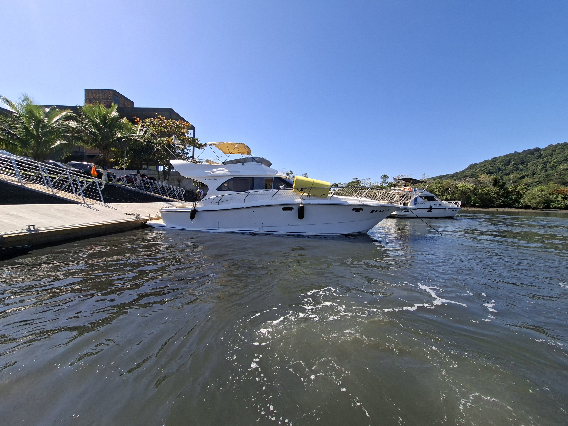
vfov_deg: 89.9
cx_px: 284
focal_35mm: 13
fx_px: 213
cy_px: 213
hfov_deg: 106.2
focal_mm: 1.74
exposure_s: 1/890
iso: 40
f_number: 2.2
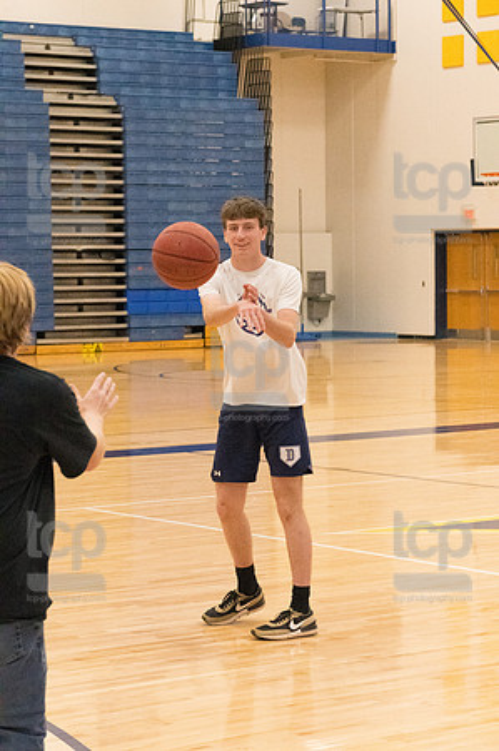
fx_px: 2188
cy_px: 376
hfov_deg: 13.0
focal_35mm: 105
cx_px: 250
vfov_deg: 19.5
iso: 10000
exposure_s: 1/400
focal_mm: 70
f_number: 5.6
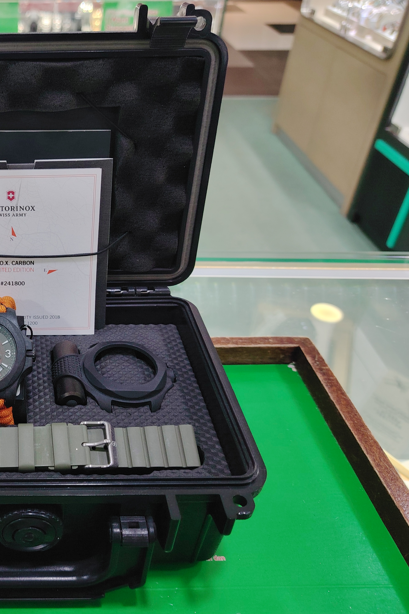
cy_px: 312
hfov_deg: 35.4
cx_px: 7
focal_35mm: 34
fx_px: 579
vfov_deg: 55.8
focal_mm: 5.25
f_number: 1.75
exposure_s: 1/50
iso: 363
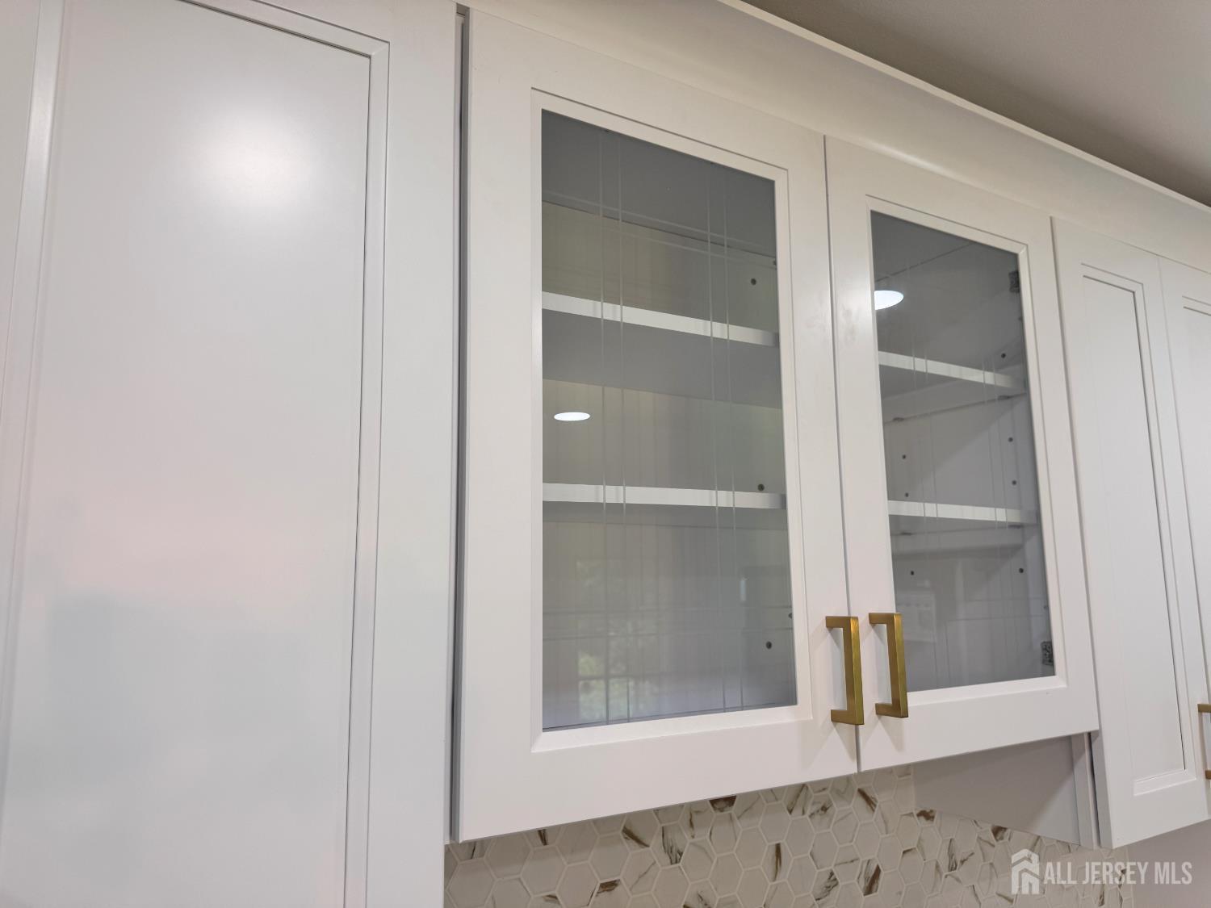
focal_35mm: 24
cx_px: 606
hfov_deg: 71.6
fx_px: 840
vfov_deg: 56.8
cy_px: 454
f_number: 1.78
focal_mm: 6.76
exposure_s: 1/164
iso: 64
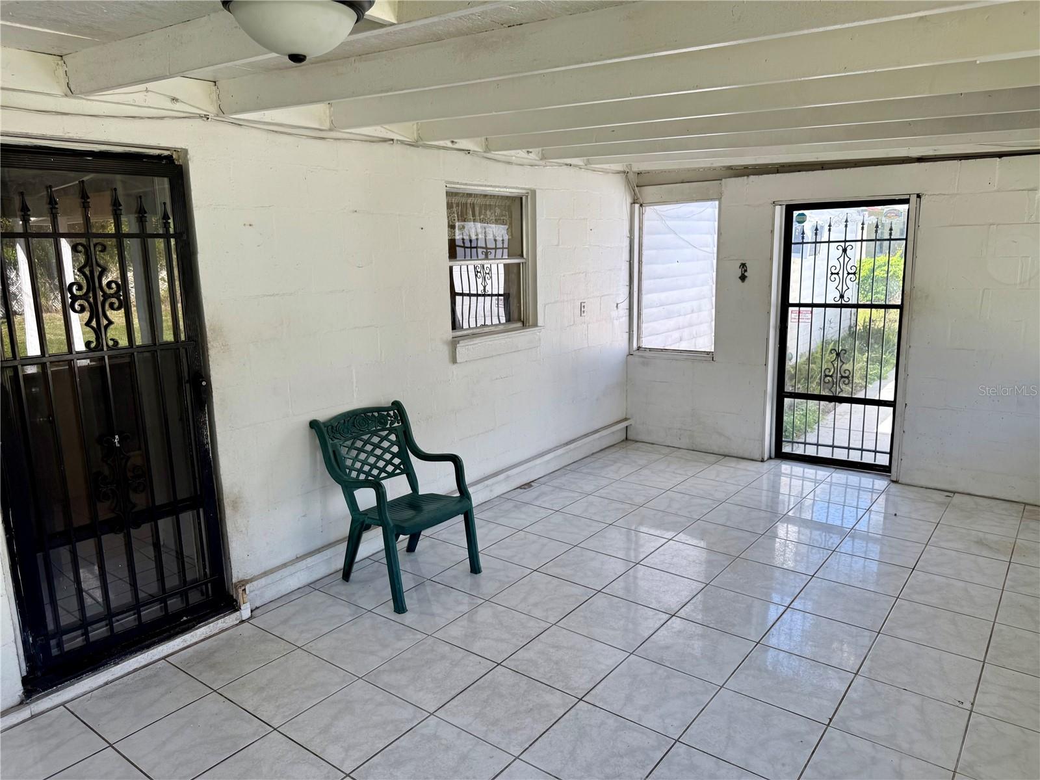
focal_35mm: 24
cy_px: 390
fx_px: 721
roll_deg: +1.8
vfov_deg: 56.8
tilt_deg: -10.8
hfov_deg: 71.6
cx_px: 520
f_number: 1.78
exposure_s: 1/612
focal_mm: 6.76
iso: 80
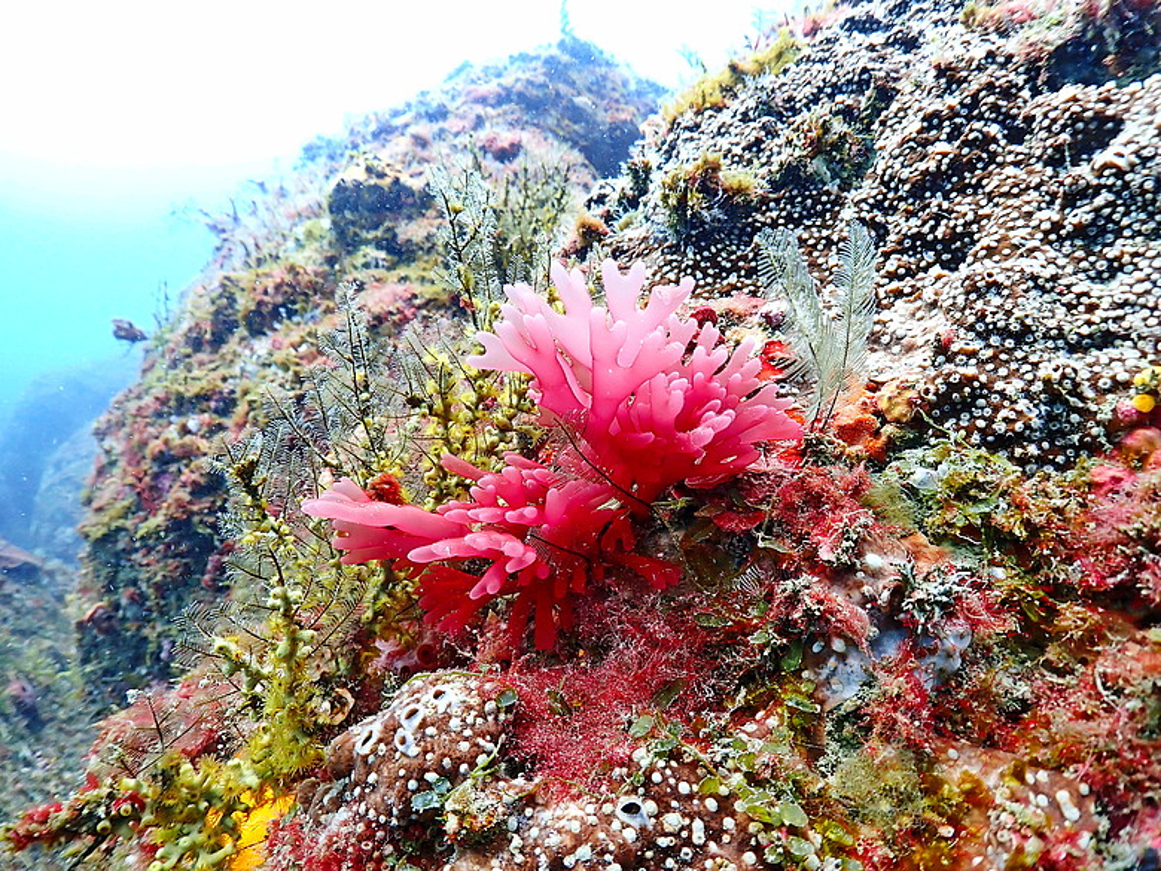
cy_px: 436
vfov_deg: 54.9
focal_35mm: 25
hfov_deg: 69.4
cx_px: 580
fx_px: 838
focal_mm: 4.5
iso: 125
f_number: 2.8
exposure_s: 1/60
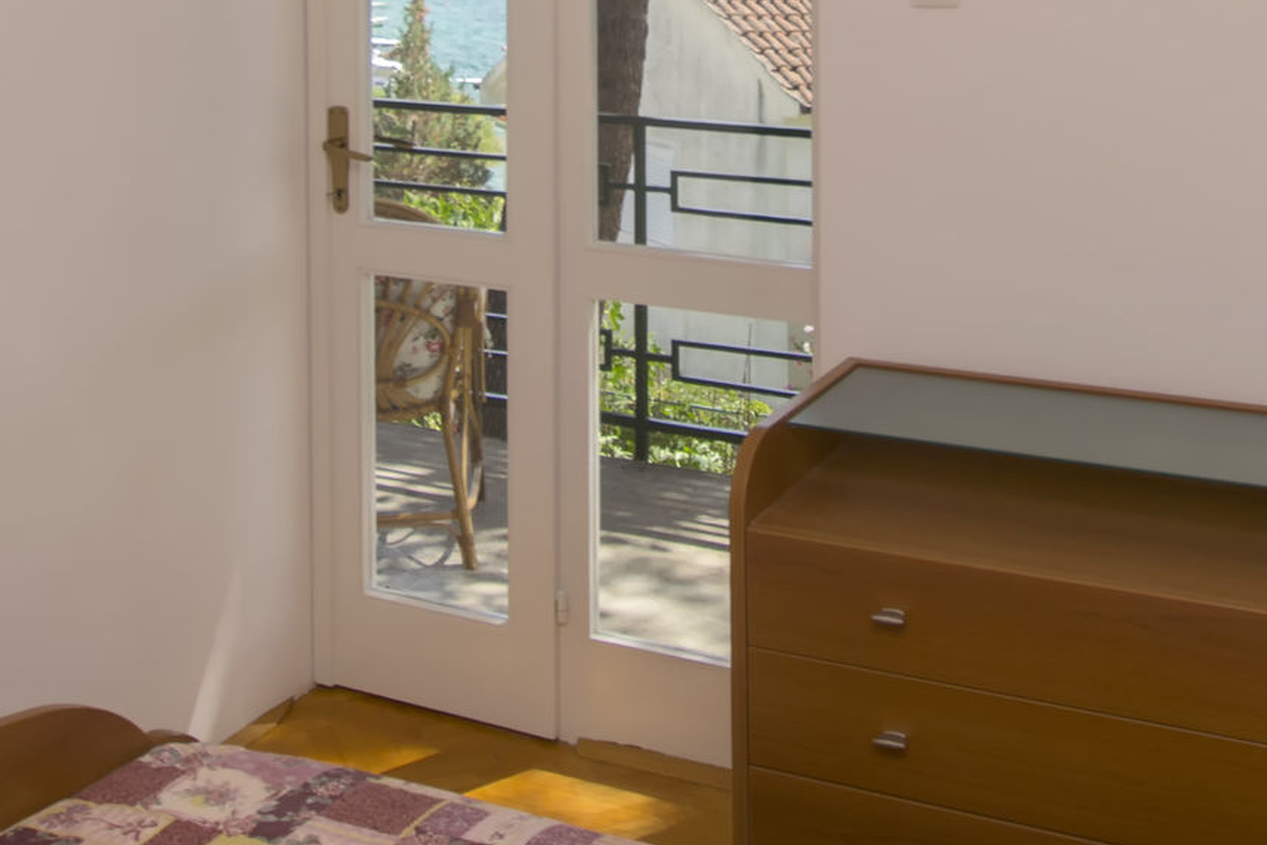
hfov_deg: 40.3
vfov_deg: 25.4
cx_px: 674
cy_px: -100
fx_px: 1725
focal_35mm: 49
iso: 100
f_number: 5.6
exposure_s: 1/160
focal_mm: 10
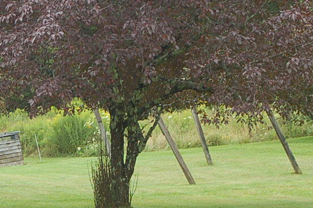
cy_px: 72
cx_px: 37
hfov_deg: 11.2
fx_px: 1592
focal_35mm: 183
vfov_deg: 7.5
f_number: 6.3
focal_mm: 45
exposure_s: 1/160
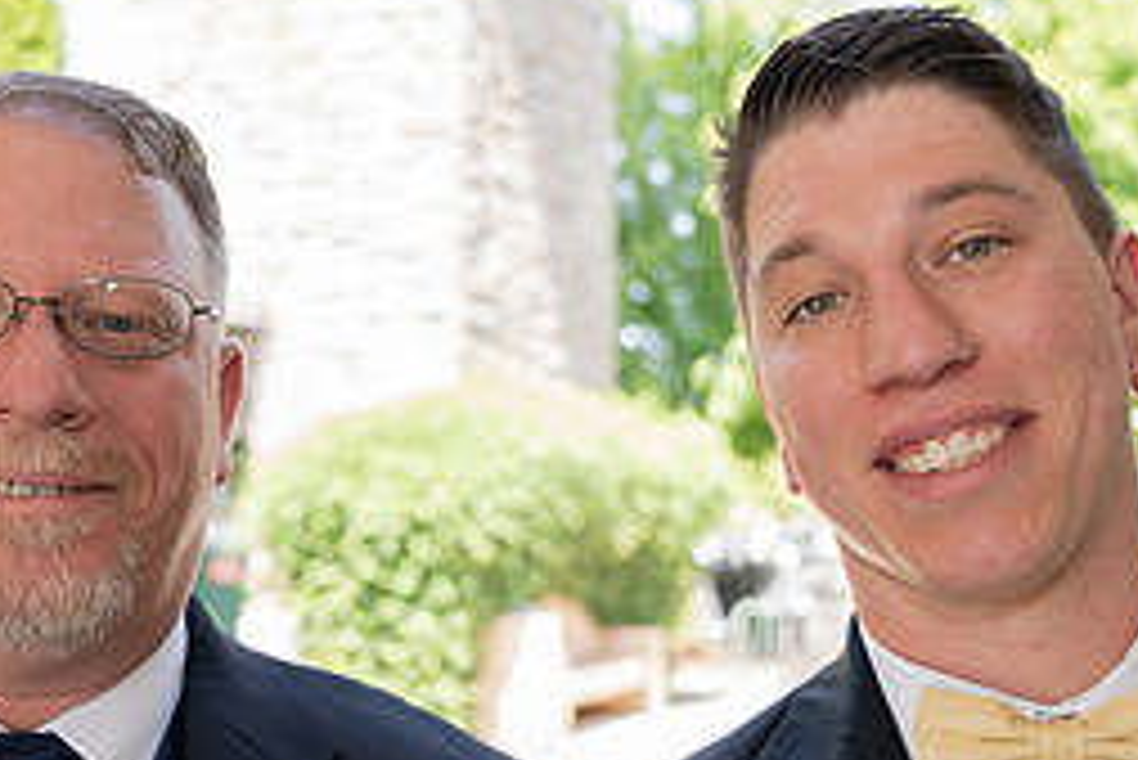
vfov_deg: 24.6
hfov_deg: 36.2
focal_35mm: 55
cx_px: 486
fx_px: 1740
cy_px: 299
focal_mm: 24
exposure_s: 1/200
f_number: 2.8
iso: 160
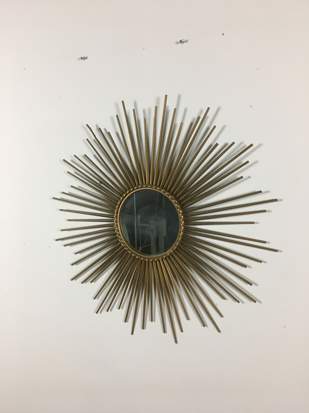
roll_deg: +0.6
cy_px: 206
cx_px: 154
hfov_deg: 48.2
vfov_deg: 61.7
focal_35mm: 29
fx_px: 345
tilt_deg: -4.4
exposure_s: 1/33
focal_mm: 4.15
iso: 100
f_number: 2.2
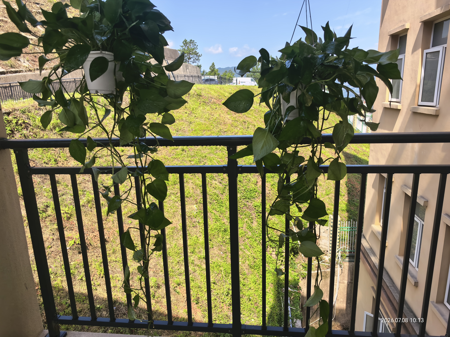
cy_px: 168
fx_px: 312
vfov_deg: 56.8
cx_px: 225
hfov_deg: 71.6
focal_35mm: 24
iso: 50
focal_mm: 6.98
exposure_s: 1/1147
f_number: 2
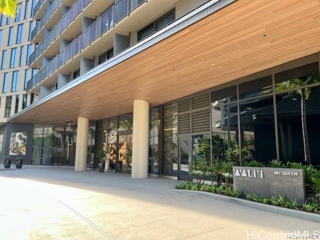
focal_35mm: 26
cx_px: 160
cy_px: 120
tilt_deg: +8.0
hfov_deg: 67.3
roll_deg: -0.3
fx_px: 240
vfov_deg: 53.1
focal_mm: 5.1
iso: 40
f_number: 1.6
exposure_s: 1/122
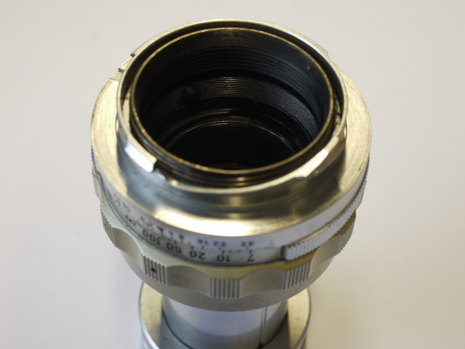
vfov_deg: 24.4
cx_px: 232
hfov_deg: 32.2
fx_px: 806
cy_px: 174
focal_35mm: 60
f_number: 8
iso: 400
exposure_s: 1/25
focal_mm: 30
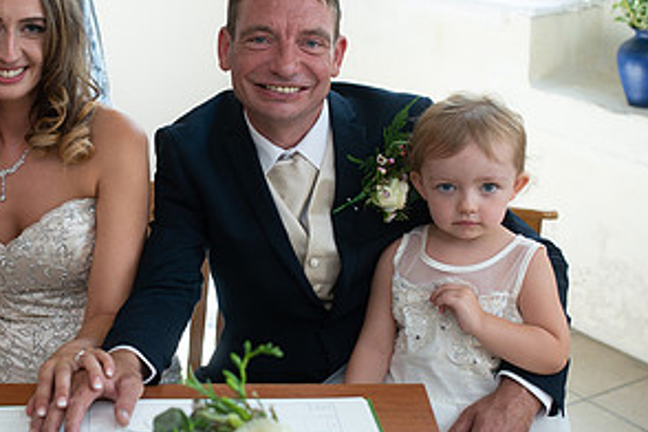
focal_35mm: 69
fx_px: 1242
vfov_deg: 19.7
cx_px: 152
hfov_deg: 28.7
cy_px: 196
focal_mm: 35
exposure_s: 1/125
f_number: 3.5
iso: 400
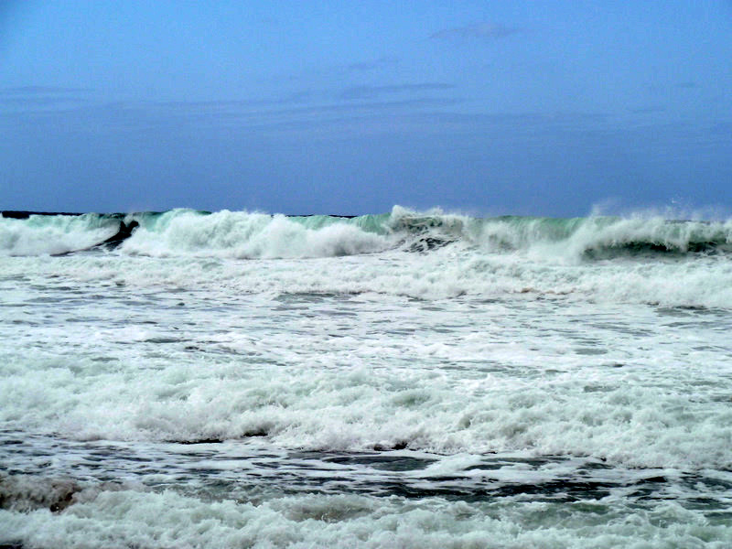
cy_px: 274
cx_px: 366
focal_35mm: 119
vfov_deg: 12.5
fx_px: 2516
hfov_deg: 16.6
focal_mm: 19.5
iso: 80
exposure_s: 1/800
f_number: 5.6
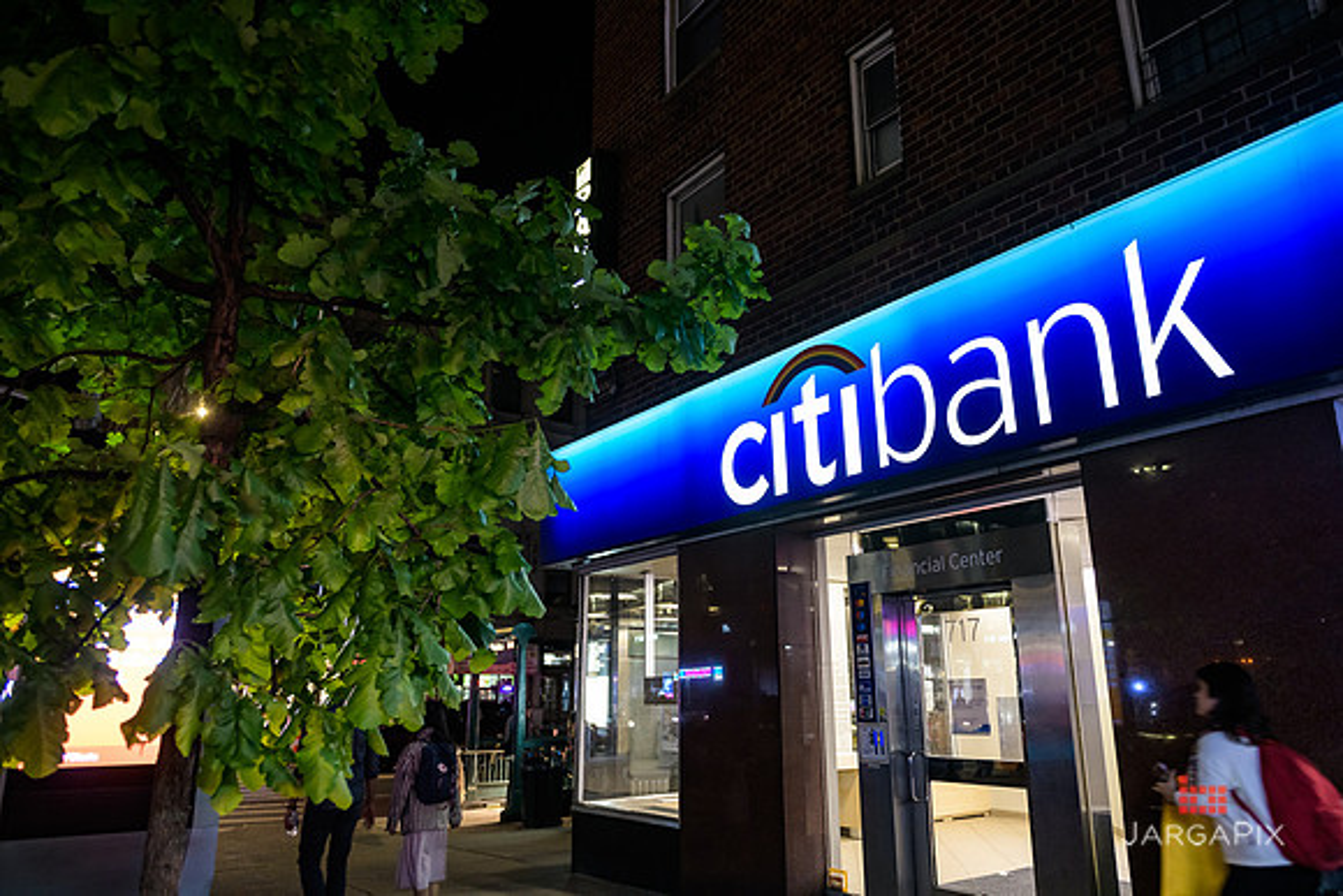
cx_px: 672
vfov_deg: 53.2
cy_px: 448
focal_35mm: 24
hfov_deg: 73.7
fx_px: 896
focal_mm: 24
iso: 1250
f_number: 3.2
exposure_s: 1/50
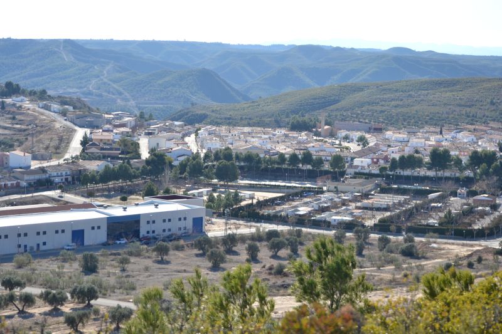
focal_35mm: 82
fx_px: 1150
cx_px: 251
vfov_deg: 16.5
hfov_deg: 24.6
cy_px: 167
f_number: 5.6
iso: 100
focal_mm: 55
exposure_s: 1/320
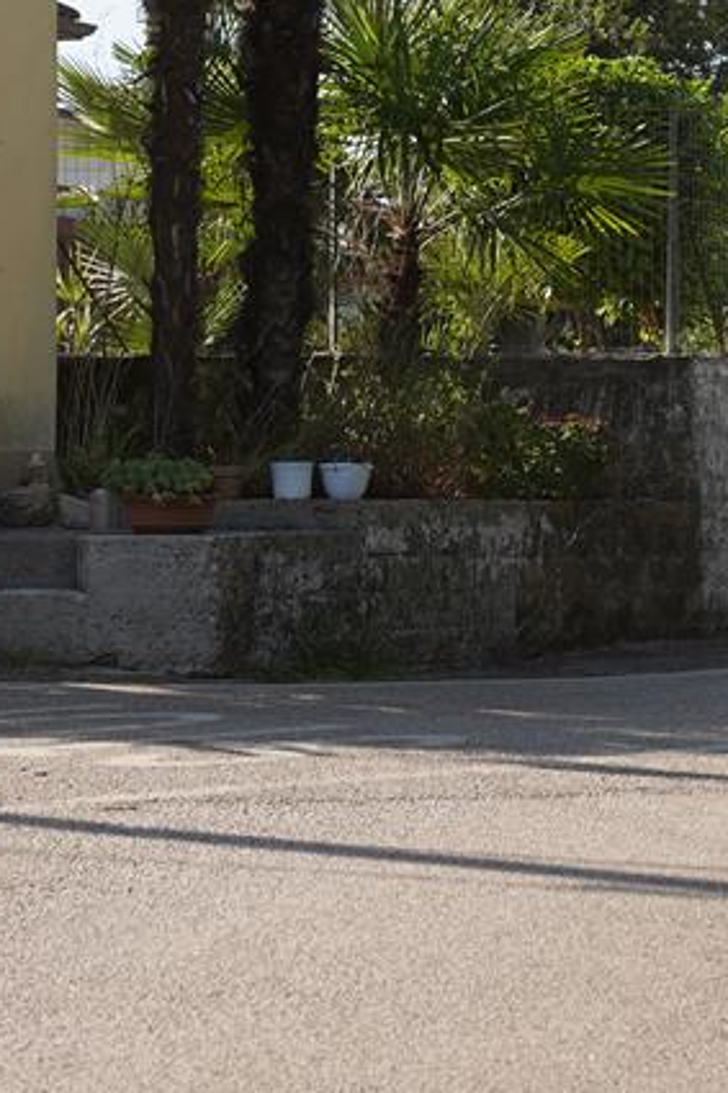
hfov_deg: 8.8
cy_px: 116
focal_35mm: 156
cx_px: 543
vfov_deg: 13.1
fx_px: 4735
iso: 100
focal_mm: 46
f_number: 4
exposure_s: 1/640
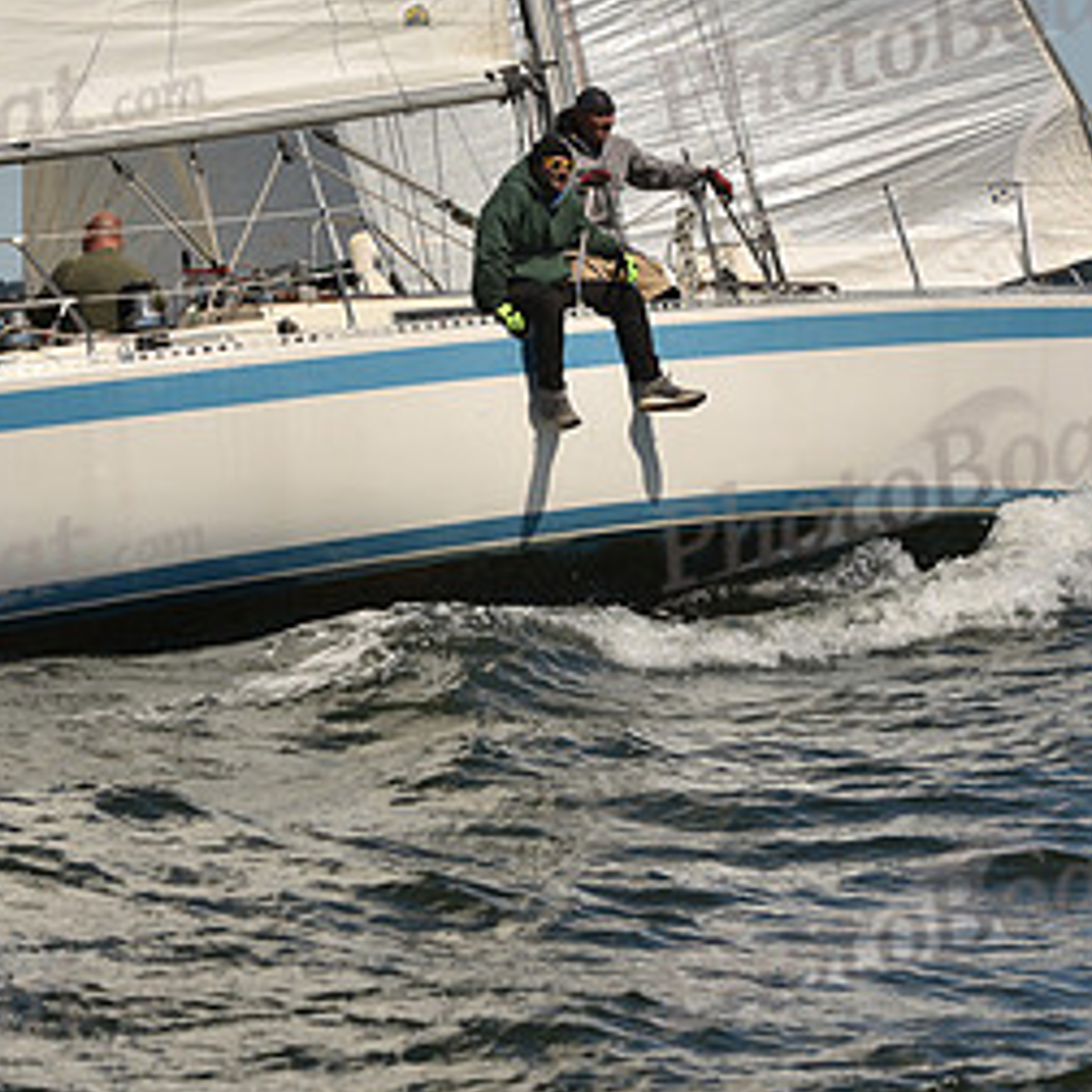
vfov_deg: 12.7
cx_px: 433
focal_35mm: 137
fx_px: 4890
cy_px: 314
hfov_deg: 12.7
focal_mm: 70
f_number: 6.3
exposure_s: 1/1250
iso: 250
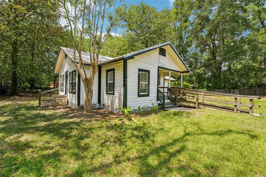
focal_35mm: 15
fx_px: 114
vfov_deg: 75.8
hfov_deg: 98.9
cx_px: 133
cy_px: 88
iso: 100
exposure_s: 1/60
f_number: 8
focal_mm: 15.4
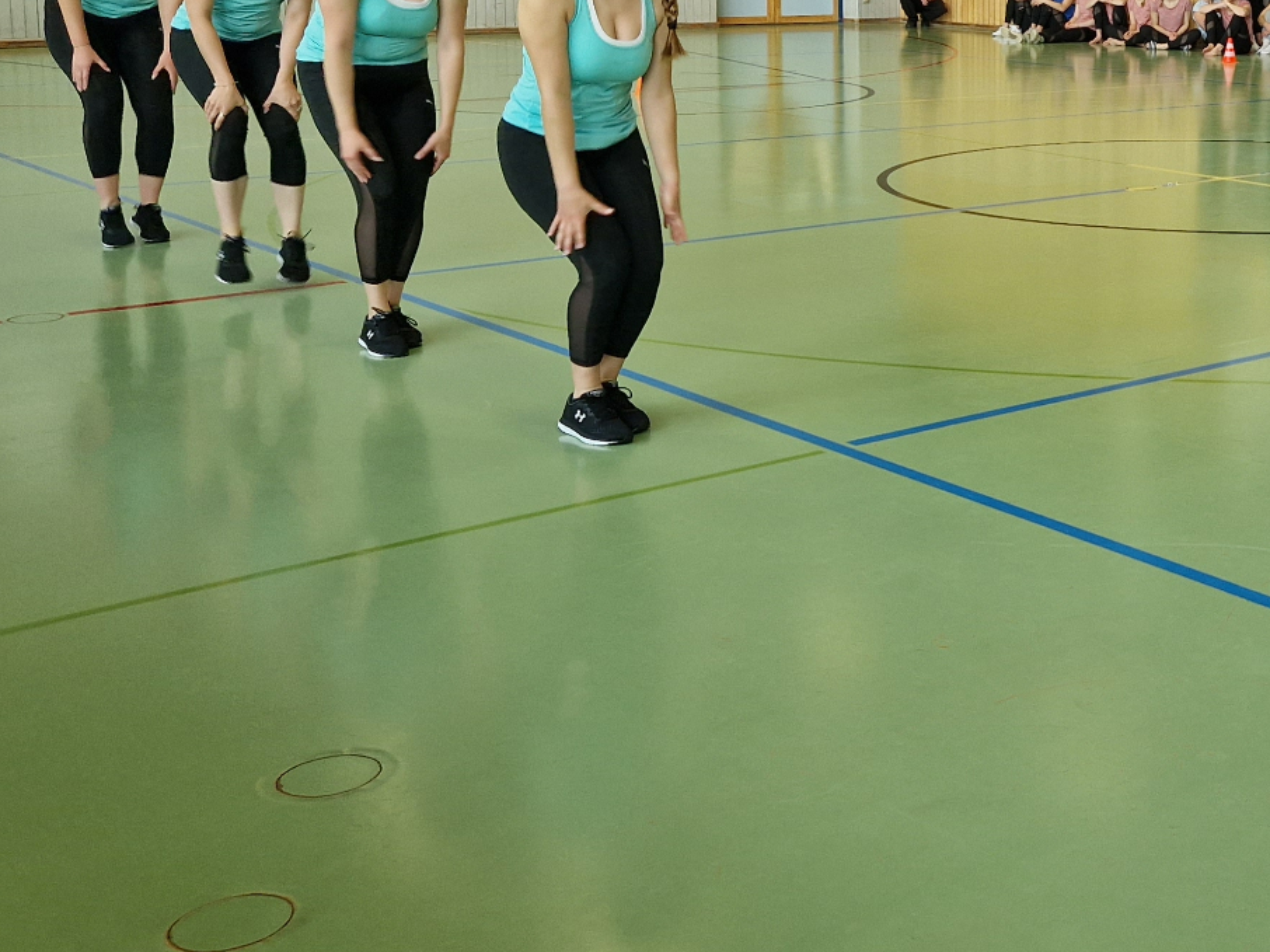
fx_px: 1907
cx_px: 1172
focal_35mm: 52
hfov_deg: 34.5
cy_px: 181
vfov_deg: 27.4
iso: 64
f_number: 1.8
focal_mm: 5.4
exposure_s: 1/100
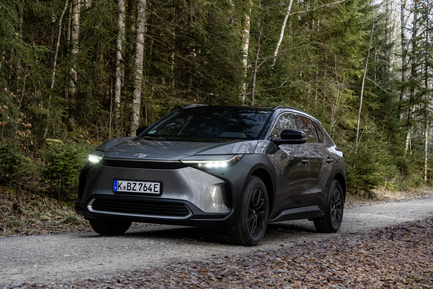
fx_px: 818
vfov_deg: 20.0
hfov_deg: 29.7
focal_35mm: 68
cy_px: 144
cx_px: 216
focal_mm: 68
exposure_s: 1/400
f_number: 8
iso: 2500
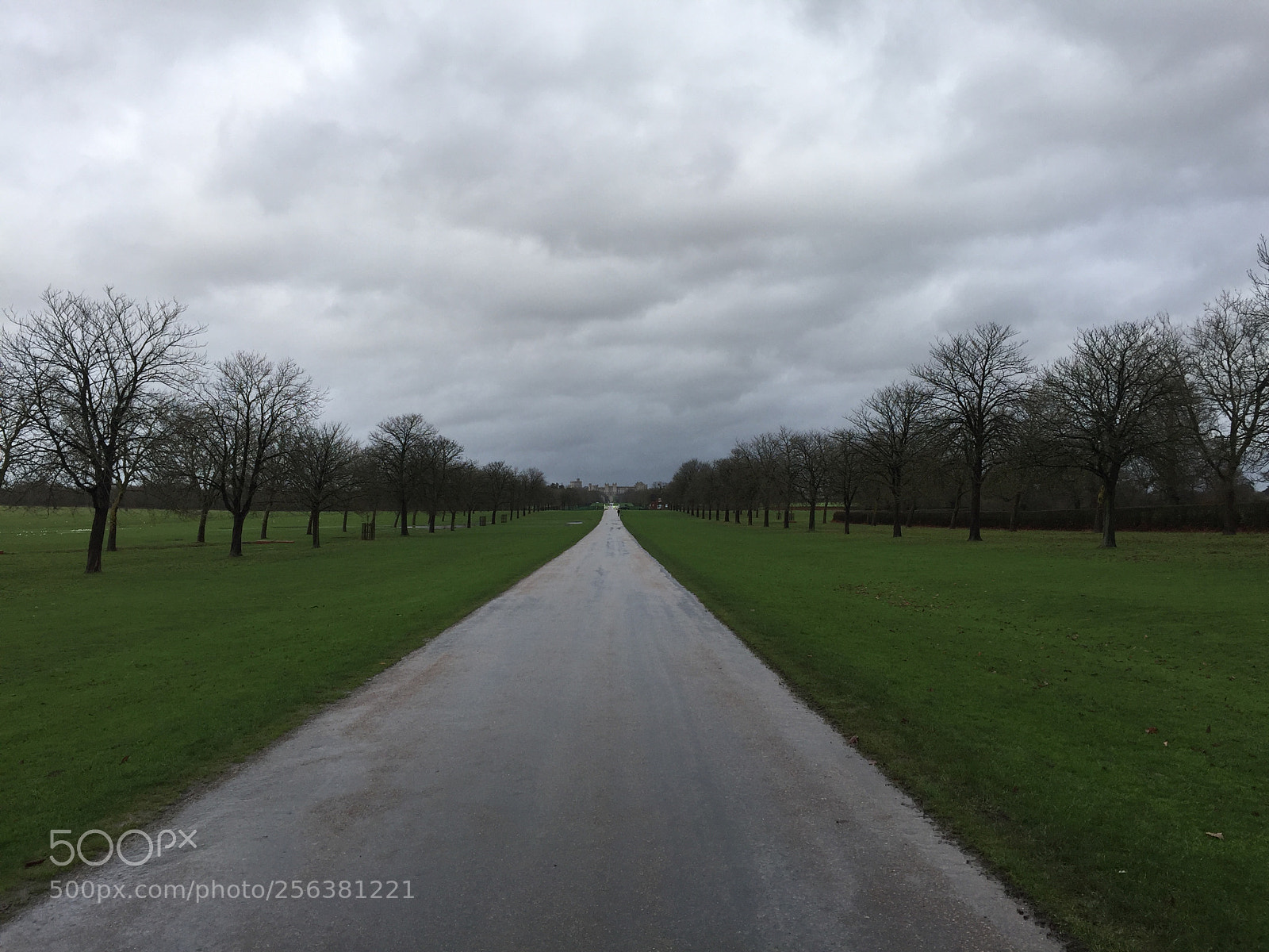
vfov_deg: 48.2
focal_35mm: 29
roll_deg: +0.2
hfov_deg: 61.7
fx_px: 1063
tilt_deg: +3.7
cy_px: 476
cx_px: 634
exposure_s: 1/455
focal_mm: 4.15
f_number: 2.2
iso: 32
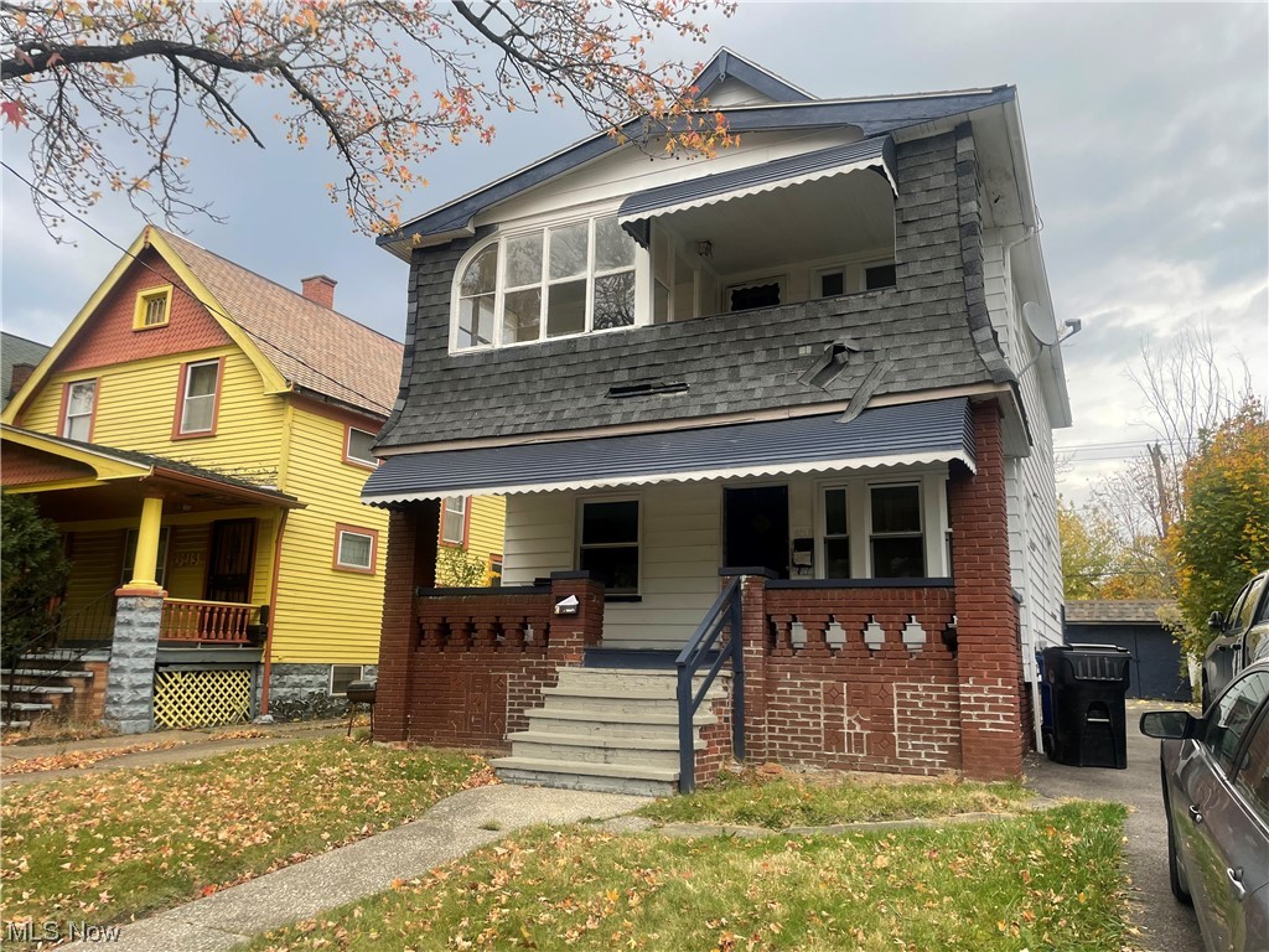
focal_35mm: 26
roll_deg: -1.0
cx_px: 634
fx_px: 953
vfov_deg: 53.1
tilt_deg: +11.8
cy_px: 476
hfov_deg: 67.3
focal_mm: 4.2
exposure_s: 1/412
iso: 32
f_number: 1.6
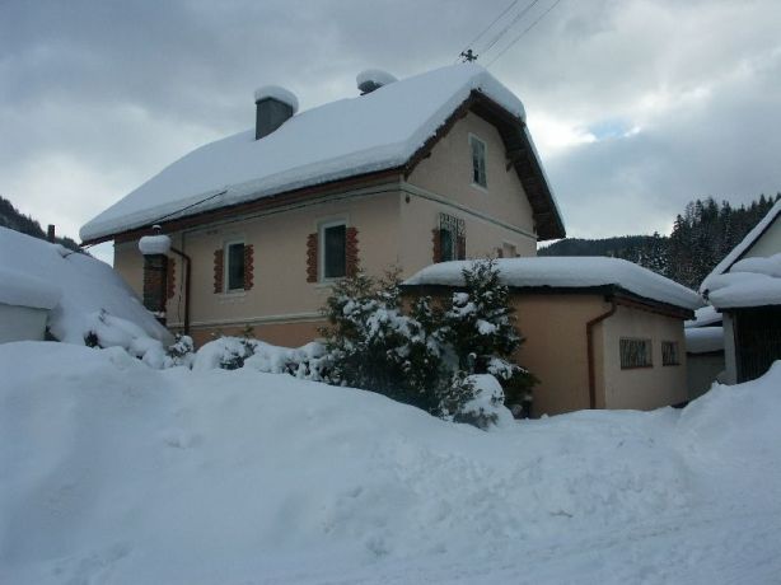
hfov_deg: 63.5
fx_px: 631
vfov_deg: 49.7
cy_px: 292
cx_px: 390
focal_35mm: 28
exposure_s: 1/500
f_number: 7.1
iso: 100
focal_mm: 7.21
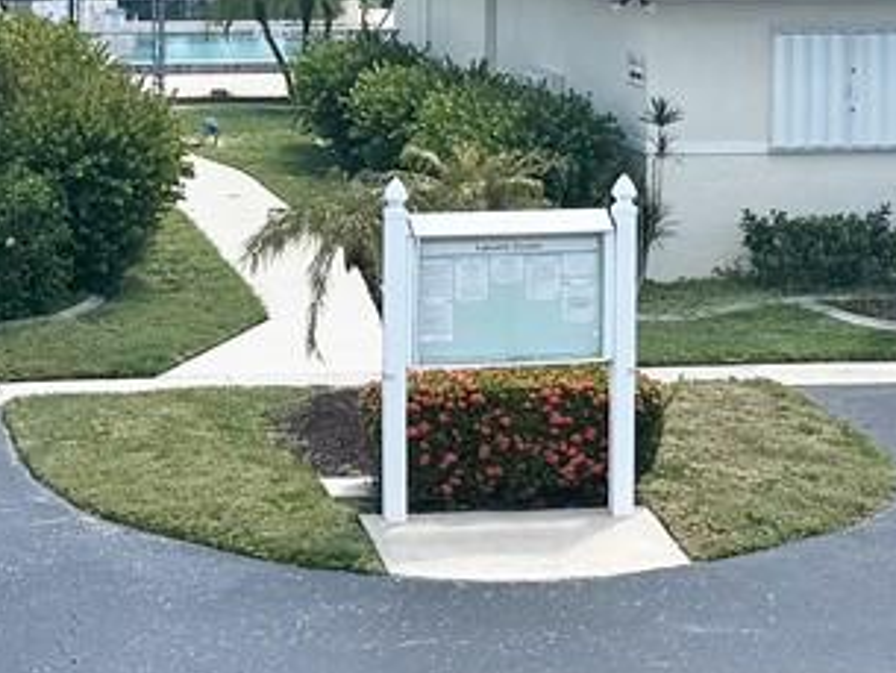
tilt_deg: -7.7
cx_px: 311
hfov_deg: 15.6
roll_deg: +1.0
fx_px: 3263
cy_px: 159
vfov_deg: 11.7
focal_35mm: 126
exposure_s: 1/5714
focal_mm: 6.76
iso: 80
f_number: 1.78
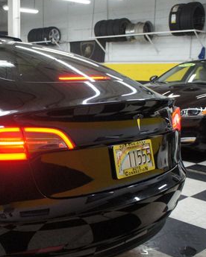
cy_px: 155
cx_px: -1
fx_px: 358
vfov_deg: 39.4
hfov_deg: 29.9
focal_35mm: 47
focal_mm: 18
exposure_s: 1/160
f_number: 3.5
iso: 1600
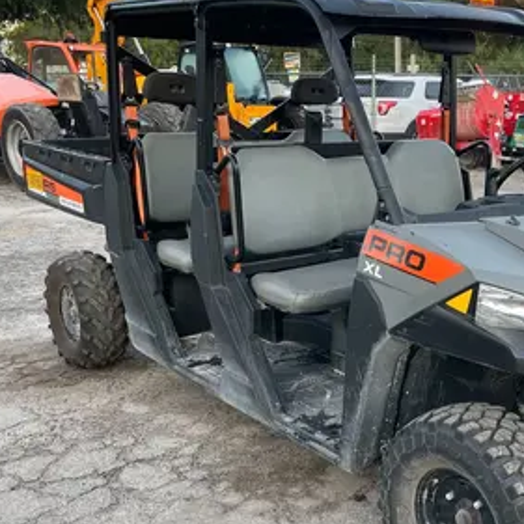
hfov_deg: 36.5
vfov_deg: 37.5
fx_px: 771
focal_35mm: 45
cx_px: 407
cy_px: 301
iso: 64
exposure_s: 1/121
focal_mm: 4.2
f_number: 1.6
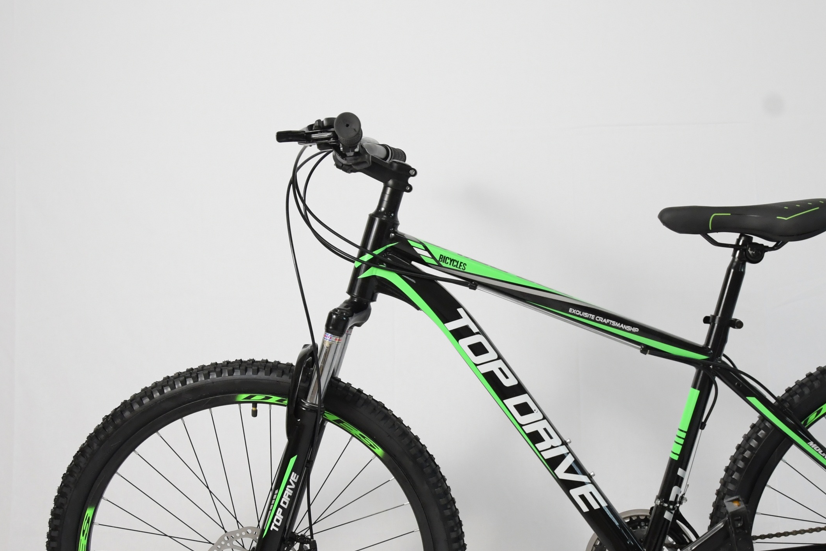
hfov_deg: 37.7
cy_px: 414
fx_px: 1193
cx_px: 561
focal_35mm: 52
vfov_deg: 25.7
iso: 1600
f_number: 8
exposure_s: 1/250
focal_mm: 22
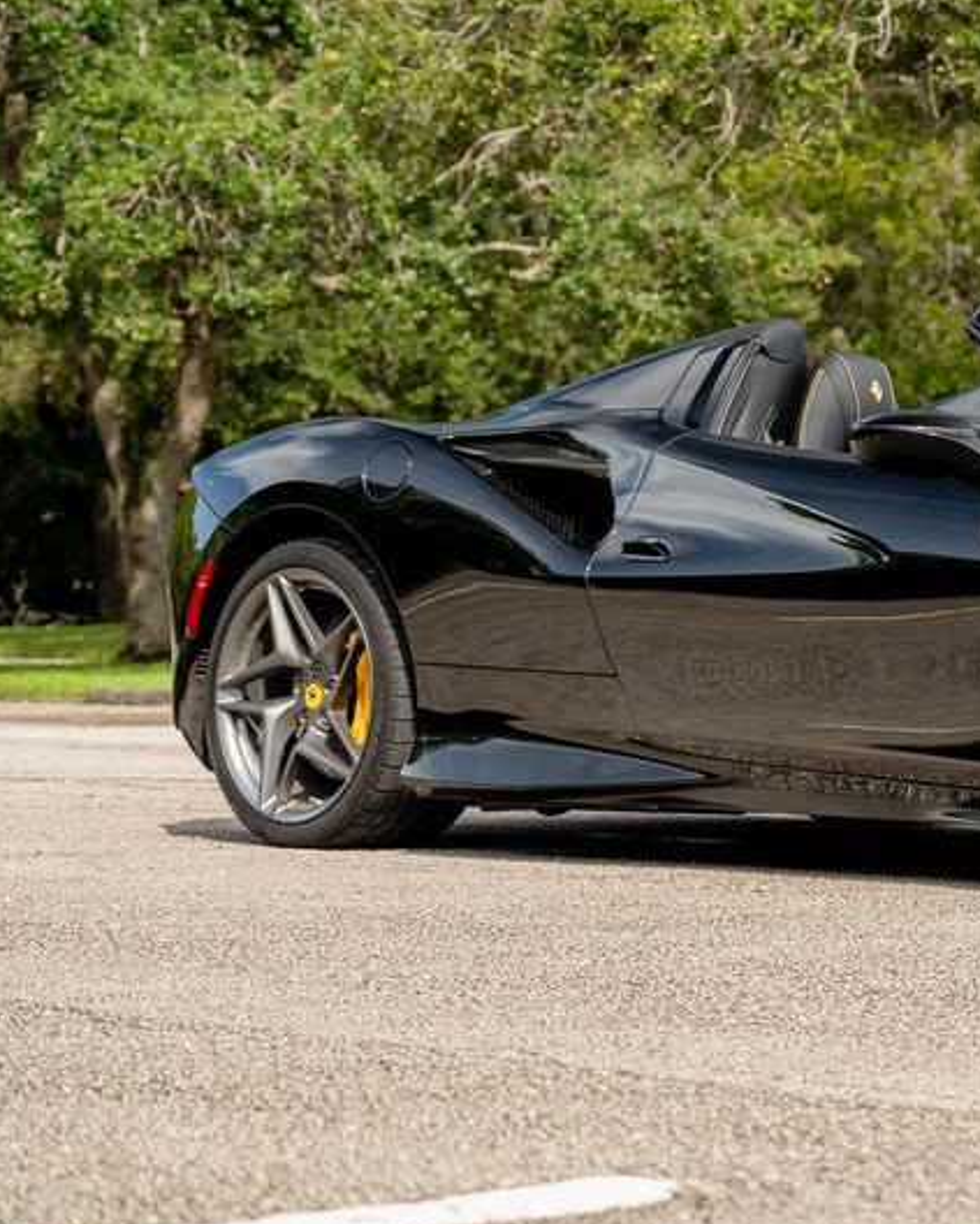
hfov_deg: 14.2
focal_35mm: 105
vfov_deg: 18.3
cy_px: 491
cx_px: 1185
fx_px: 3804
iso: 80
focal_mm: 57
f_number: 4
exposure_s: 1/160
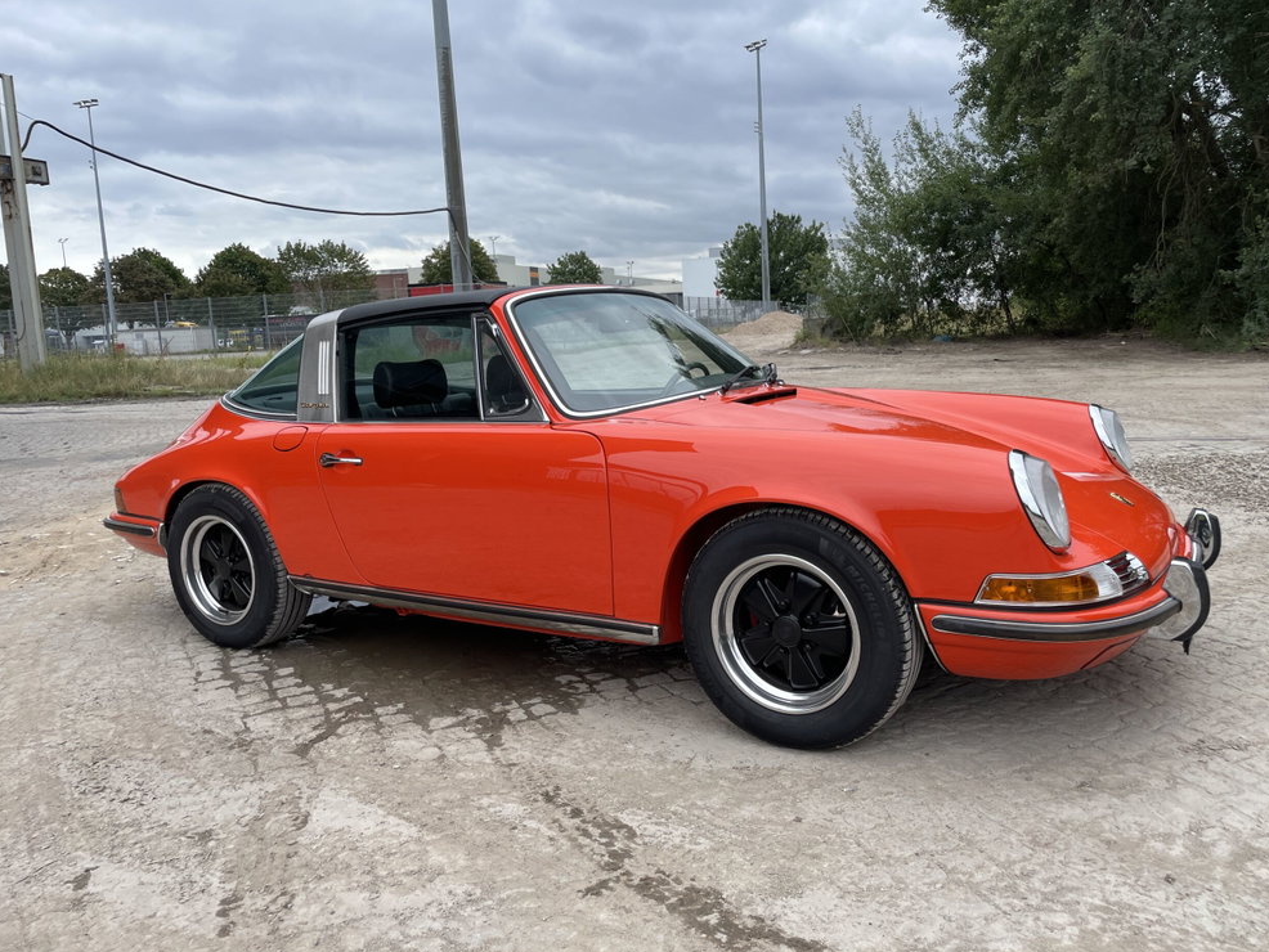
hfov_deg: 65.3
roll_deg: +3.2
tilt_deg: -7.8
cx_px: 656
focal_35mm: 27
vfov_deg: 51.4
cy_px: 472
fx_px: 990
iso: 32
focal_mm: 4.2
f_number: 1.6
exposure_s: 1/1033
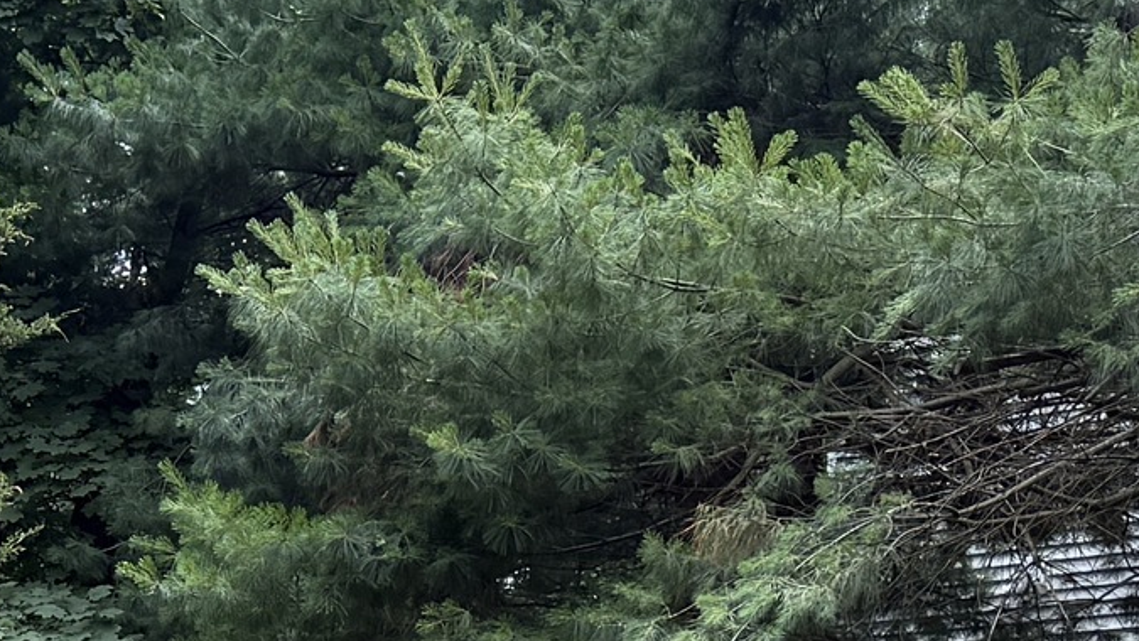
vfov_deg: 9.7
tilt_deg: -3.4
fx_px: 3595
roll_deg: -0.9
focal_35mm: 119
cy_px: 1161
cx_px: -454
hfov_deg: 16.7
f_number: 1.78
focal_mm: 6.76
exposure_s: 1/728
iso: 80
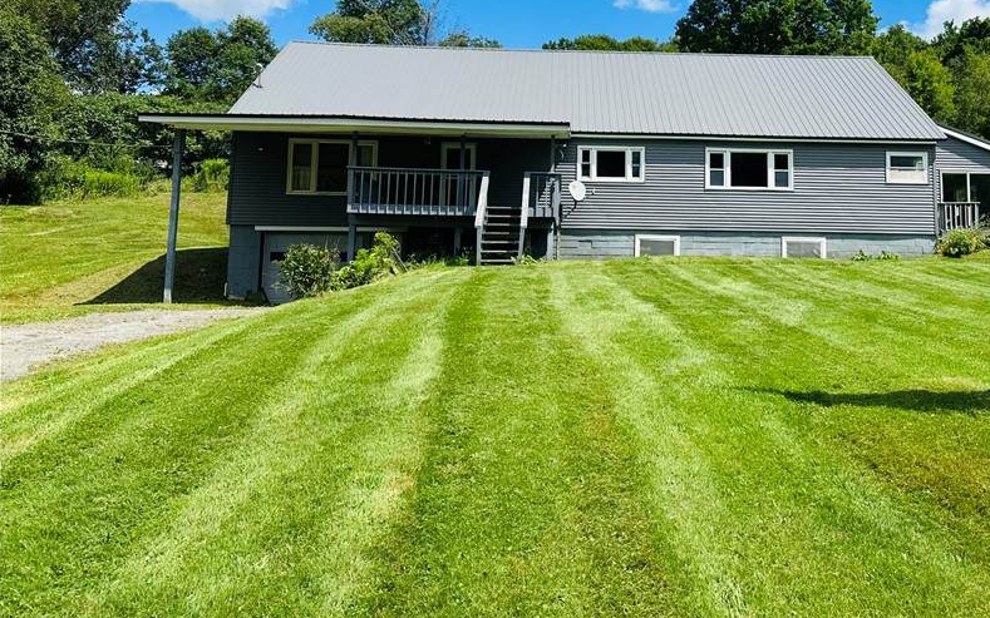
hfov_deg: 57.2
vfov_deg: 37.7
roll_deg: -1.2
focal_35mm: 33
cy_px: 184
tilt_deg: +7.9
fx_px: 890
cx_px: 641
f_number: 1.78
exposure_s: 1/4184
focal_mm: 6.86
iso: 80
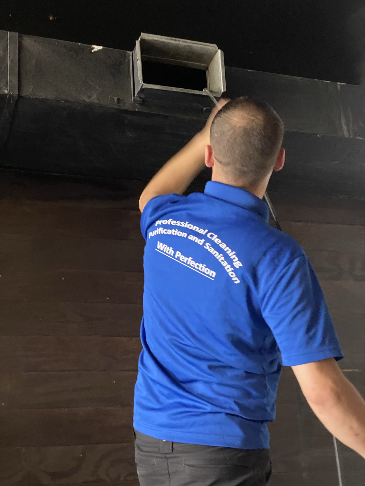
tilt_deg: +15.9
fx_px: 731
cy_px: 243
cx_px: 182
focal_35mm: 52
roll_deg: +1.6
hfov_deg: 28.0
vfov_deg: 36.8
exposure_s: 1/30
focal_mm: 6
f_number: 2
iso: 1000
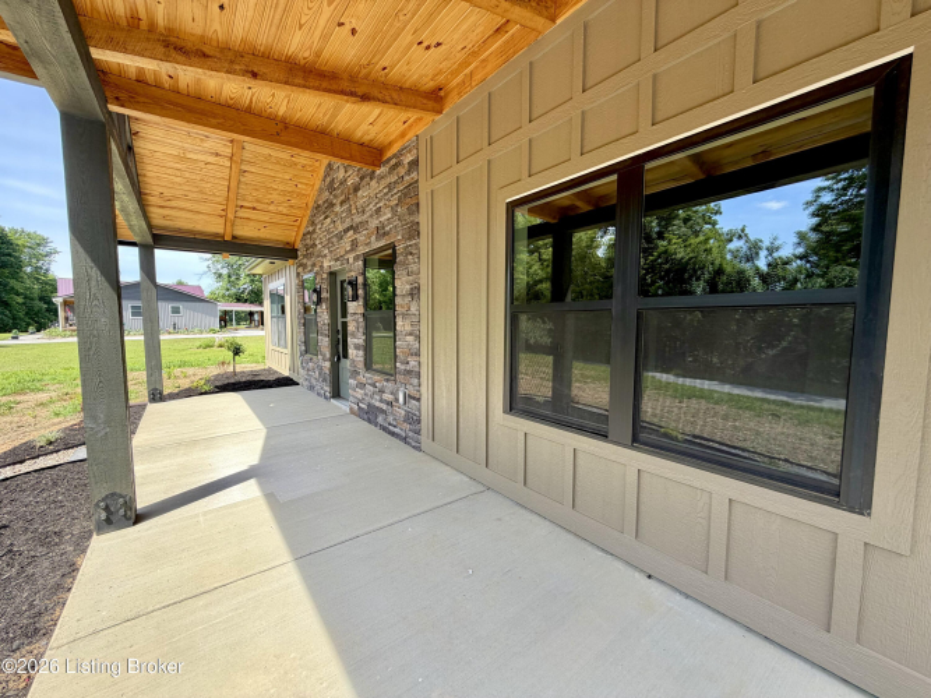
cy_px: 349
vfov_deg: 85.7
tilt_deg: -4.3
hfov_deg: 102.1
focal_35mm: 14
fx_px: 376
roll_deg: +0.8
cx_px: 466
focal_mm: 2.22
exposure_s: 1/340
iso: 50
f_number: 2.2
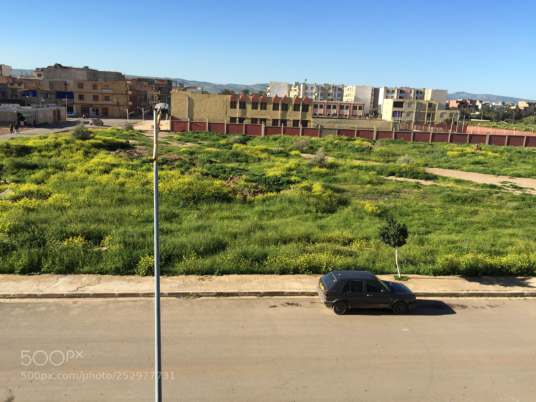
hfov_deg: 61.7
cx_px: 268
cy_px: 201
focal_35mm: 29
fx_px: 449
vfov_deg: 48.2
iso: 32
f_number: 2.2
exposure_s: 1/1464
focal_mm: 4.15
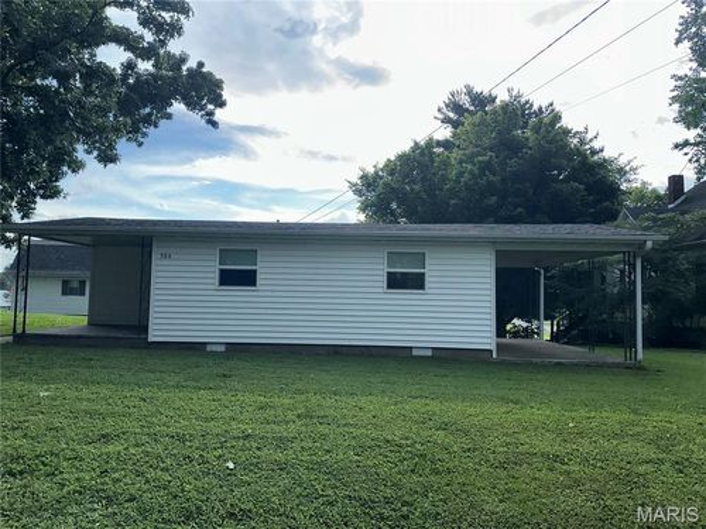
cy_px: 264
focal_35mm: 24
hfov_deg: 71.6
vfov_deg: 56.8
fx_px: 489
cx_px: 353
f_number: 1.78
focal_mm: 6.86
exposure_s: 1/7576
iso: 80
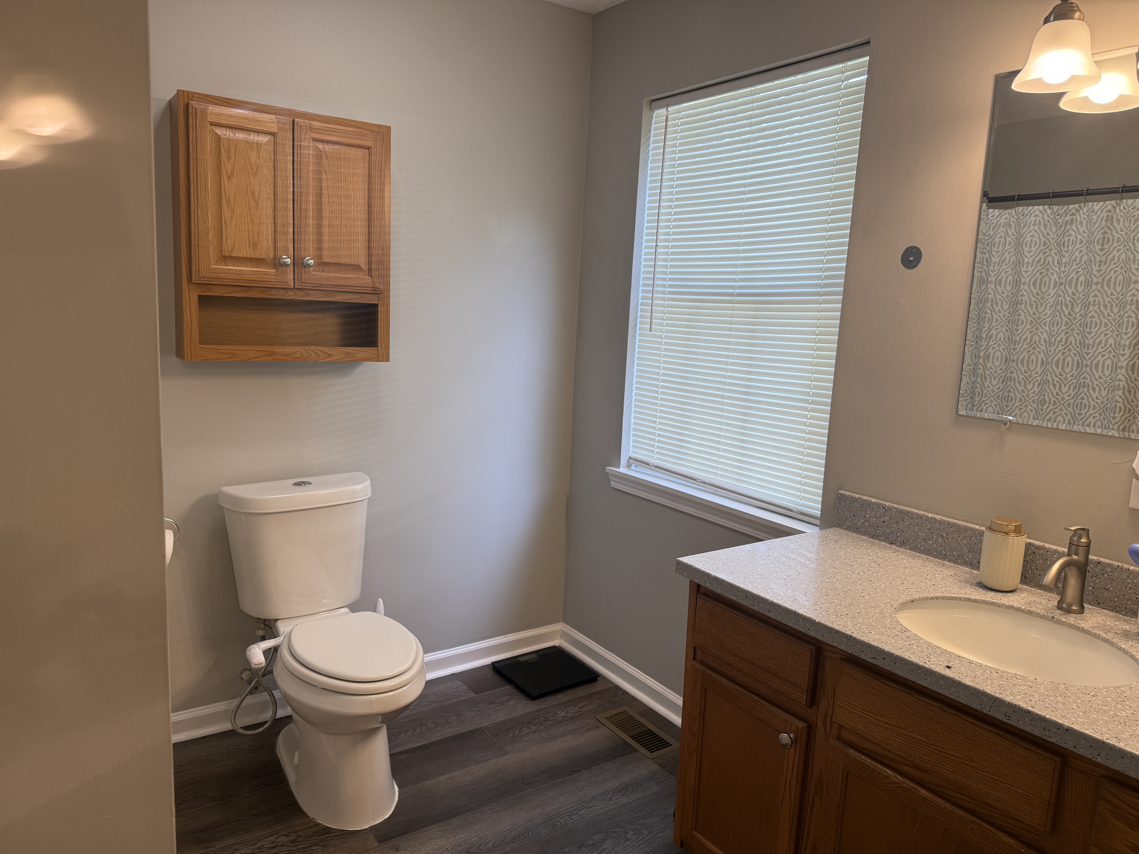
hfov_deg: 71.6
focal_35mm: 24
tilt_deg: -8.7
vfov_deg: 56.8
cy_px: 427
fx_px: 790
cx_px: 570
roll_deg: -2.5
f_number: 1.78
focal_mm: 6.76
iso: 80
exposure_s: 1/120
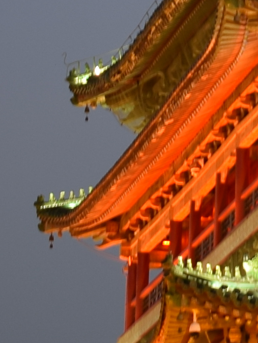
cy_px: -122
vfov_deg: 6.4
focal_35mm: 309
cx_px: 395
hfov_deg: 4.8
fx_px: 3072
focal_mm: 25
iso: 100
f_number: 4
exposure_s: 1/8
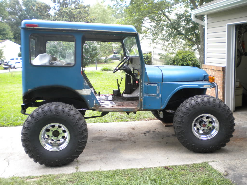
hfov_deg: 52.6
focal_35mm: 35
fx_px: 250
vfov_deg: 40.7
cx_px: 124
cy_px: 92
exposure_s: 1/55
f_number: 3.1
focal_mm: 6.3
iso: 112
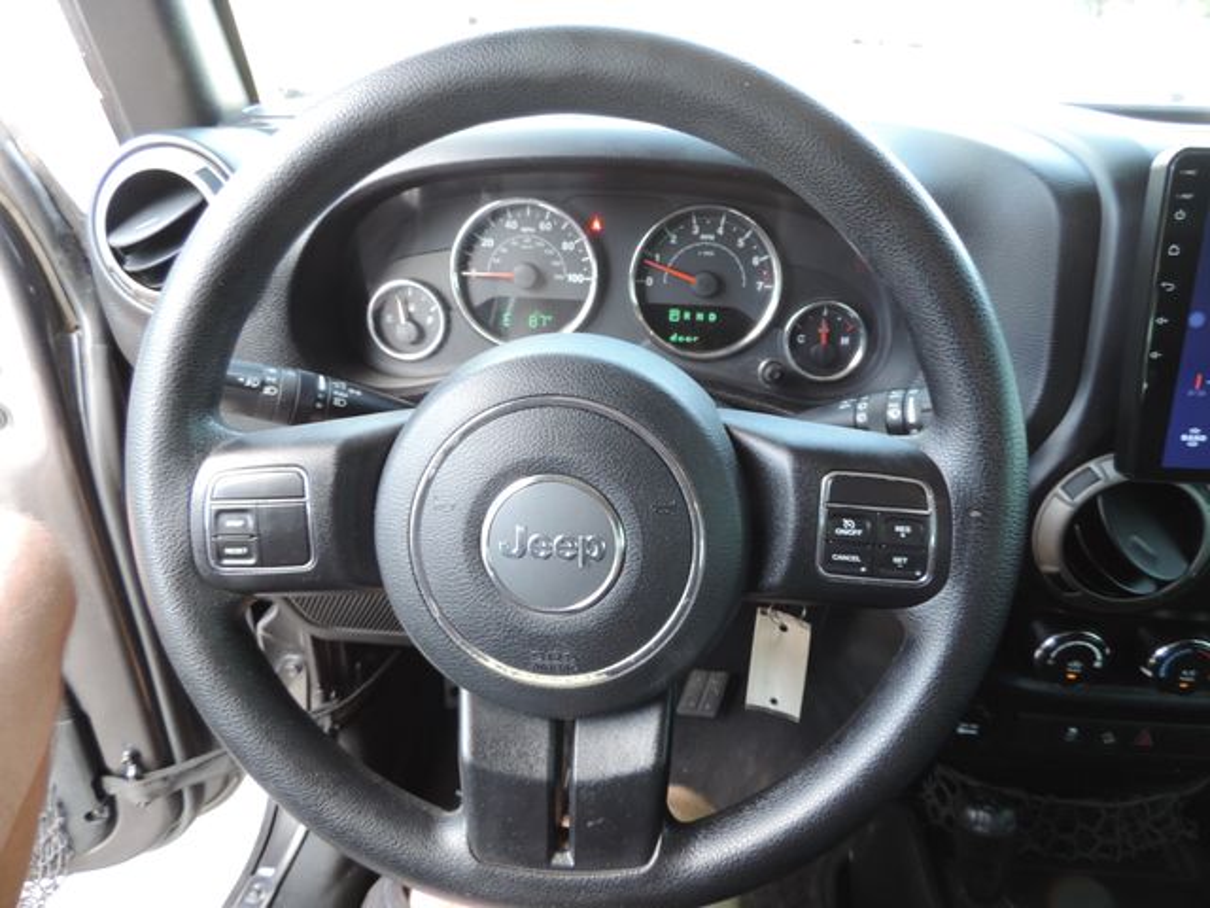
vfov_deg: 56.8
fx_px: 839
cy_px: 454
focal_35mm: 24
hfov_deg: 71.6
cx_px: 605
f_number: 3
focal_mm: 4.3
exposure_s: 1/30
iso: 160
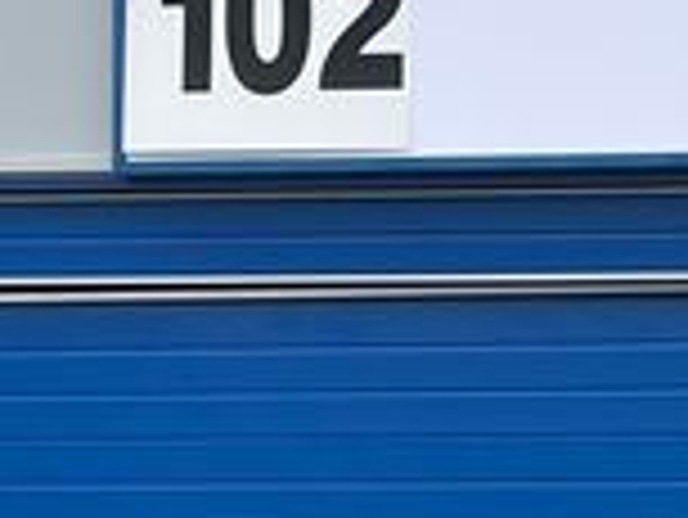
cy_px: 939
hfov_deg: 10.0
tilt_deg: -1.9
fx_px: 3759
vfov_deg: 7.6
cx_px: 1120
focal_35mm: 189
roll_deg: -1.2
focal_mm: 5.1
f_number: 1.6
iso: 50
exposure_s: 1/615
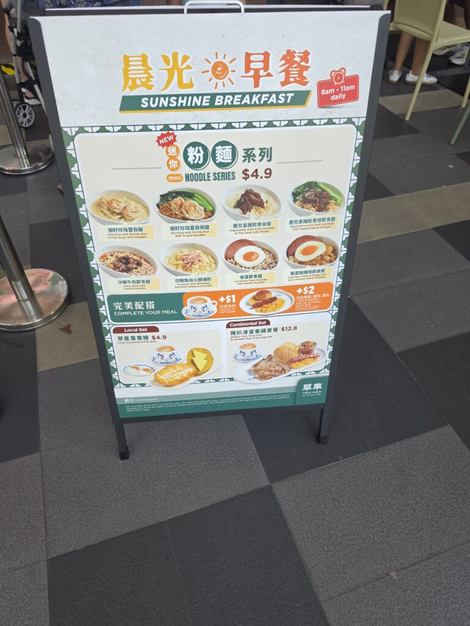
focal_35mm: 23
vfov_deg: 73.9
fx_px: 416
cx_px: 235
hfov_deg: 58.9
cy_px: 313
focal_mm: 6.5
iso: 40
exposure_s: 1/180
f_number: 1.4
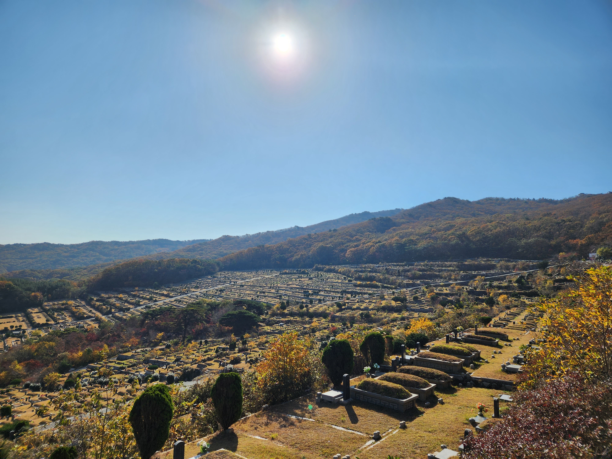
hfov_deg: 73.9
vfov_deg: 58.9
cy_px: 230
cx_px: 306
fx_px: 407
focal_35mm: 23
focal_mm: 5.4
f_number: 1.8
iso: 20
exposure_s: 1/4244
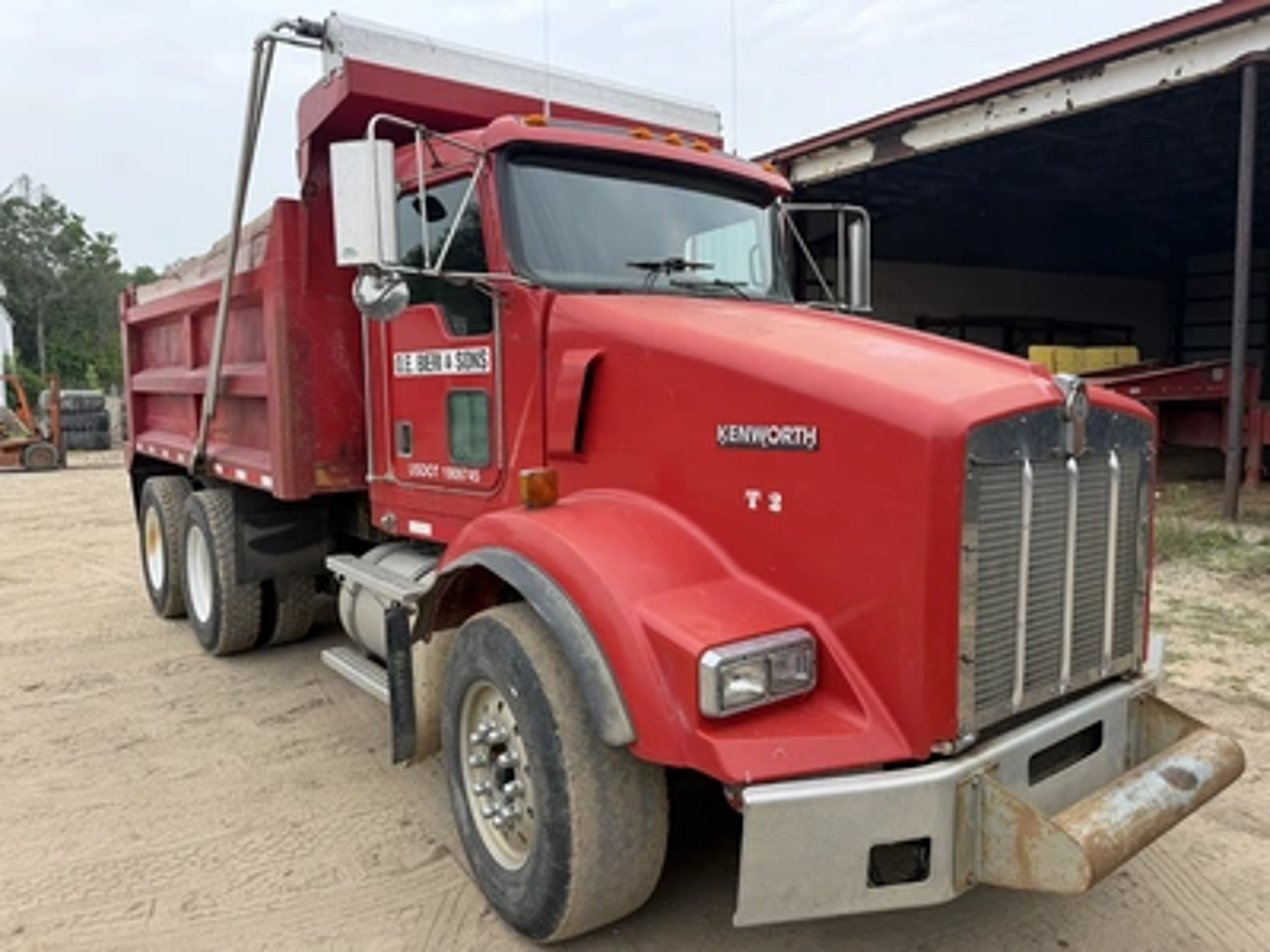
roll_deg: +1.5
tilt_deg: -5.3
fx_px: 881
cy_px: 476
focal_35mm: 24
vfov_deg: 56.8
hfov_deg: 71.6
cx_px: 635
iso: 100
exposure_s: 1/788
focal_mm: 6.76
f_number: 1.78
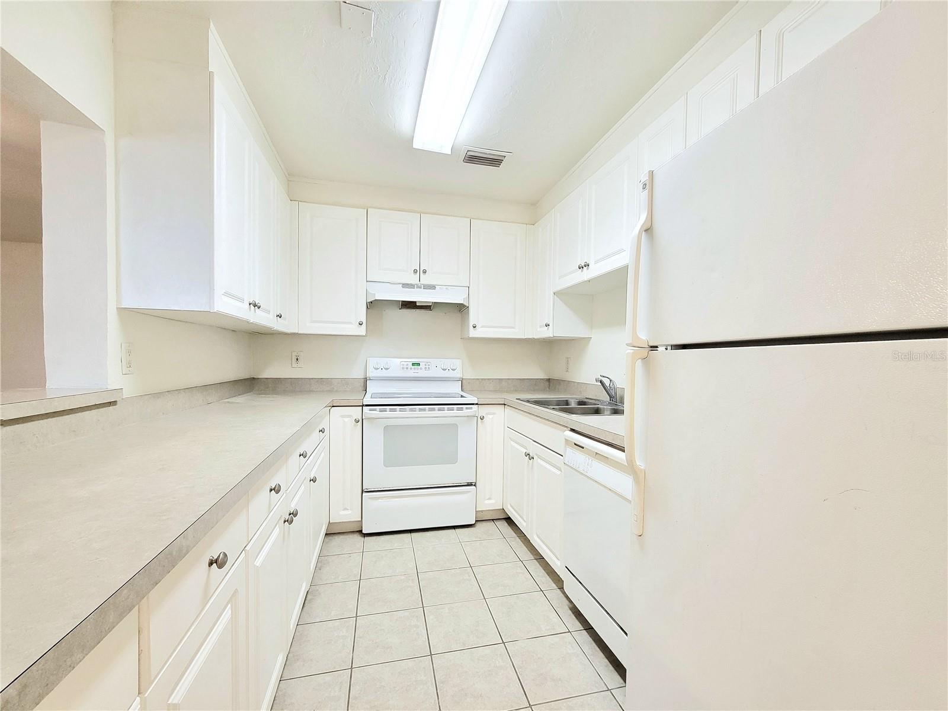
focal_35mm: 13
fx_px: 356
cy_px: 356
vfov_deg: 89.9
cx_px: 474
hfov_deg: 106.2
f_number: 2.2
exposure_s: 1/60.2
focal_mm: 2.2
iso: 200
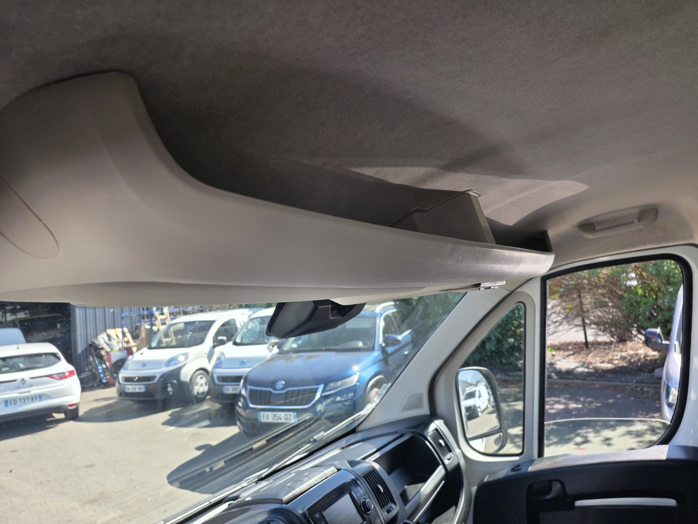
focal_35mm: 23
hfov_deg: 73.9
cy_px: 262
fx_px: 464
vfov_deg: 58.9
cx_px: 349
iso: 25
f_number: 1.7
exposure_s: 1/359
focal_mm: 6.25
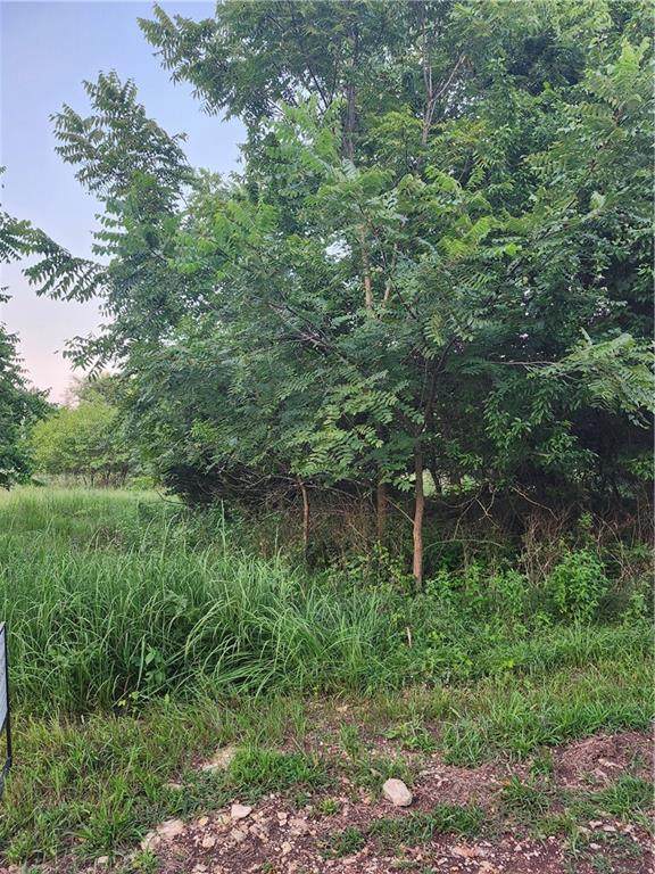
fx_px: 580
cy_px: 437
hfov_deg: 58.9
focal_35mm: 23
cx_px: 328
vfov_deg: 73.9
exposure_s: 1/120
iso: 400
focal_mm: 5.54
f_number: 1.8
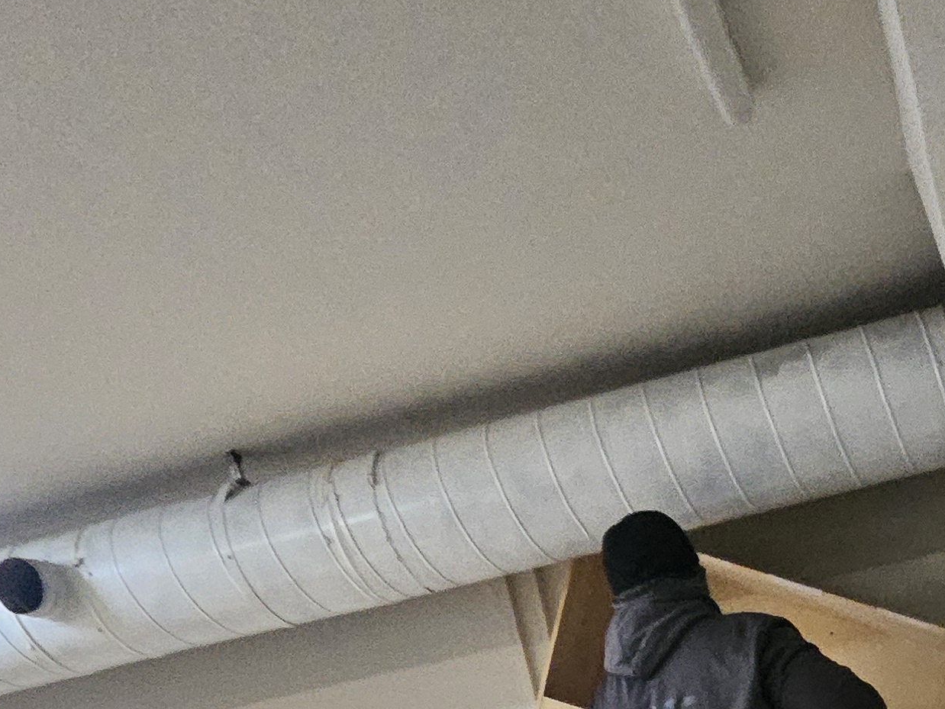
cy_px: 1072
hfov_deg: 39.7
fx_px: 1147
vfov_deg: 25.5
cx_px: 932
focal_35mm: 42
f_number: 2.2
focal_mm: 1.7
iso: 400
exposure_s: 1/60
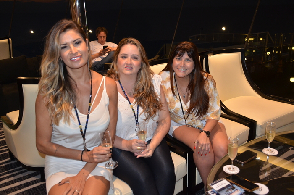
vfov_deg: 38.2
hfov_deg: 55.2
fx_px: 281
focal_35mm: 34
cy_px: 98
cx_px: 147
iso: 800
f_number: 3.8
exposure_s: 1/60
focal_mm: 23
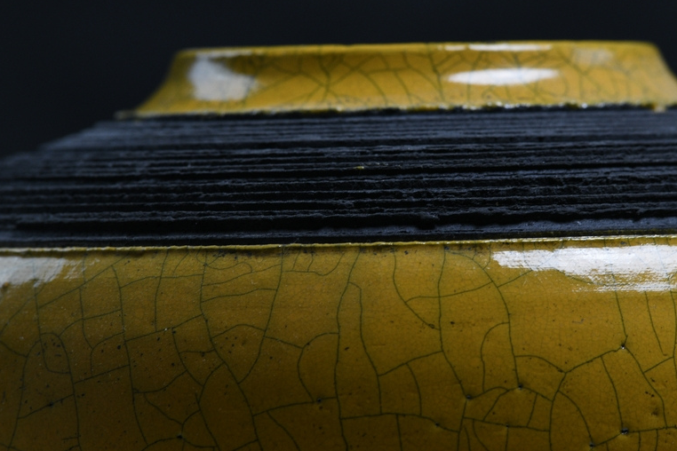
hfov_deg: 6.5
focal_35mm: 315
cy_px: 202
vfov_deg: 4.4
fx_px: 5923
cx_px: 423
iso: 1000
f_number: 9
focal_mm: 200
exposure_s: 1/50
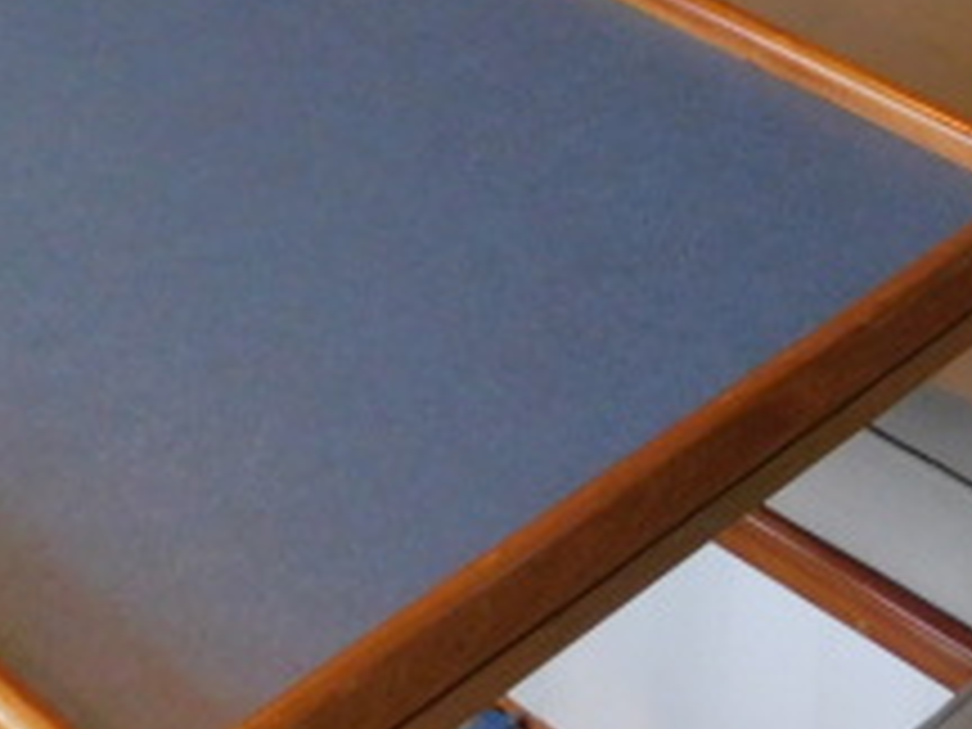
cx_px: 891
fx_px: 2387
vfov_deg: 16.5
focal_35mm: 85
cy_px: -189
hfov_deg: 22.4
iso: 400
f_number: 3
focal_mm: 4
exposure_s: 1/8
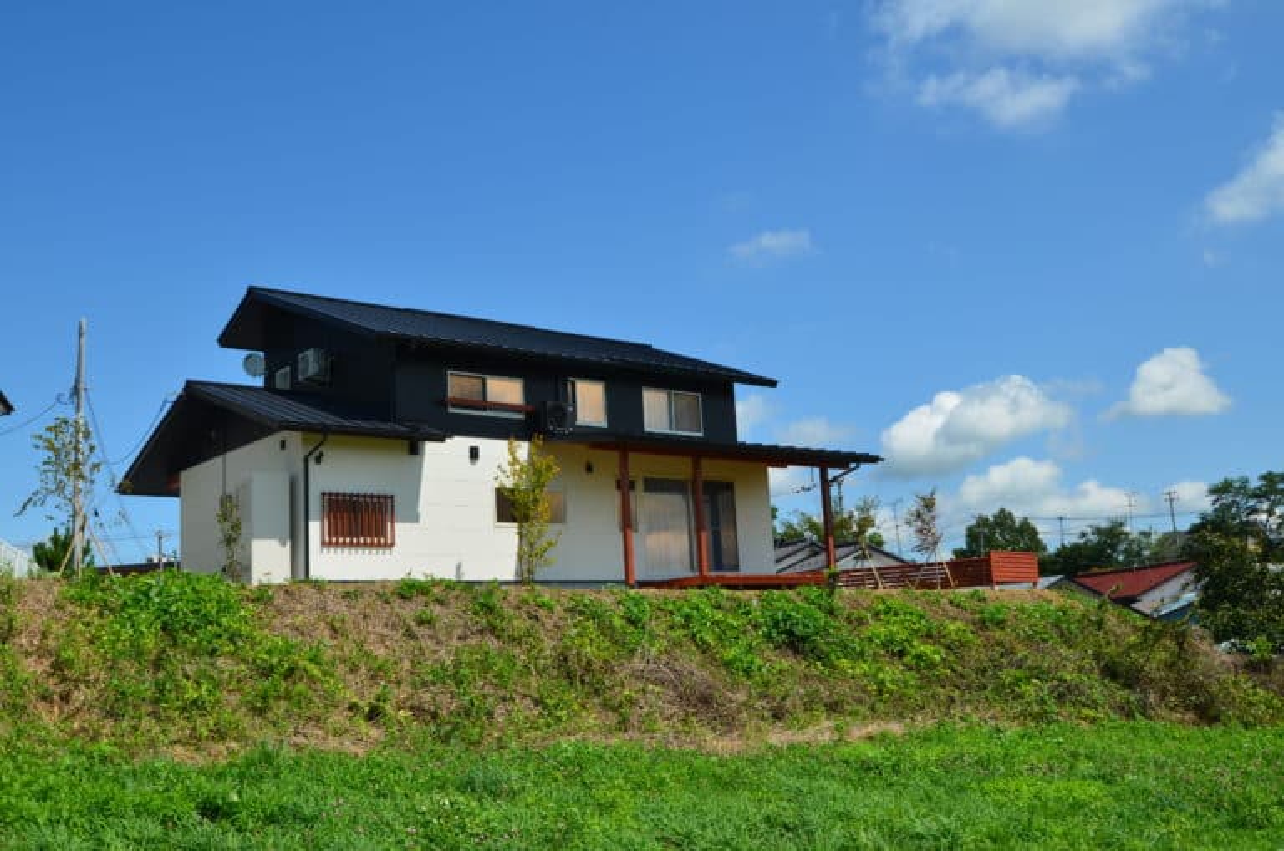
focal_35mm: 36
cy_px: 426
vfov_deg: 36.7
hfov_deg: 53.2
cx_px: 642
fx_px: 1282
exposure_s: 1/400
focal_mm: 24
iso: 200
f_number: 11
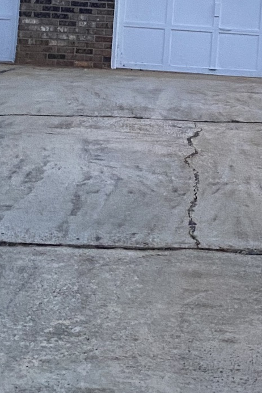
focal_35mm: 90
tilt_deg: +4.7
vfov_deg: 21.9
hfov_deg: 14.9
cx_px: 262
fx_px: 981
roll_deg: -4.7
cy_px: 18
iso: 500
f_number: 1.8
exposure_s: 1/42
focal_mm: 4.25
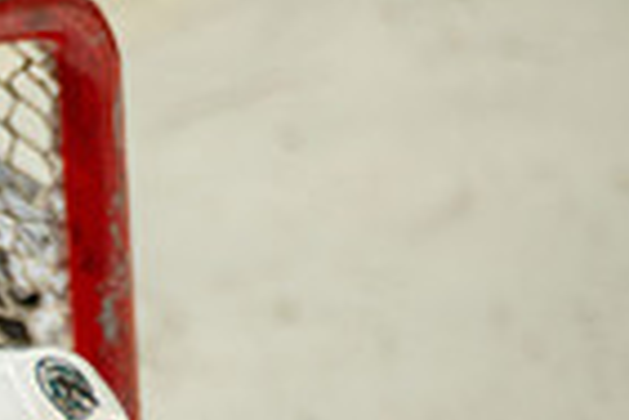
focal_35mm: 1232
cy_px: 860
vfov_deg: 1.1
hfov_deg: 1.7
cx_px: -540
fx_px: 21524
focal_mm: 300
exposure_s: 1/3200
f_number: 3.2
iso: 1600
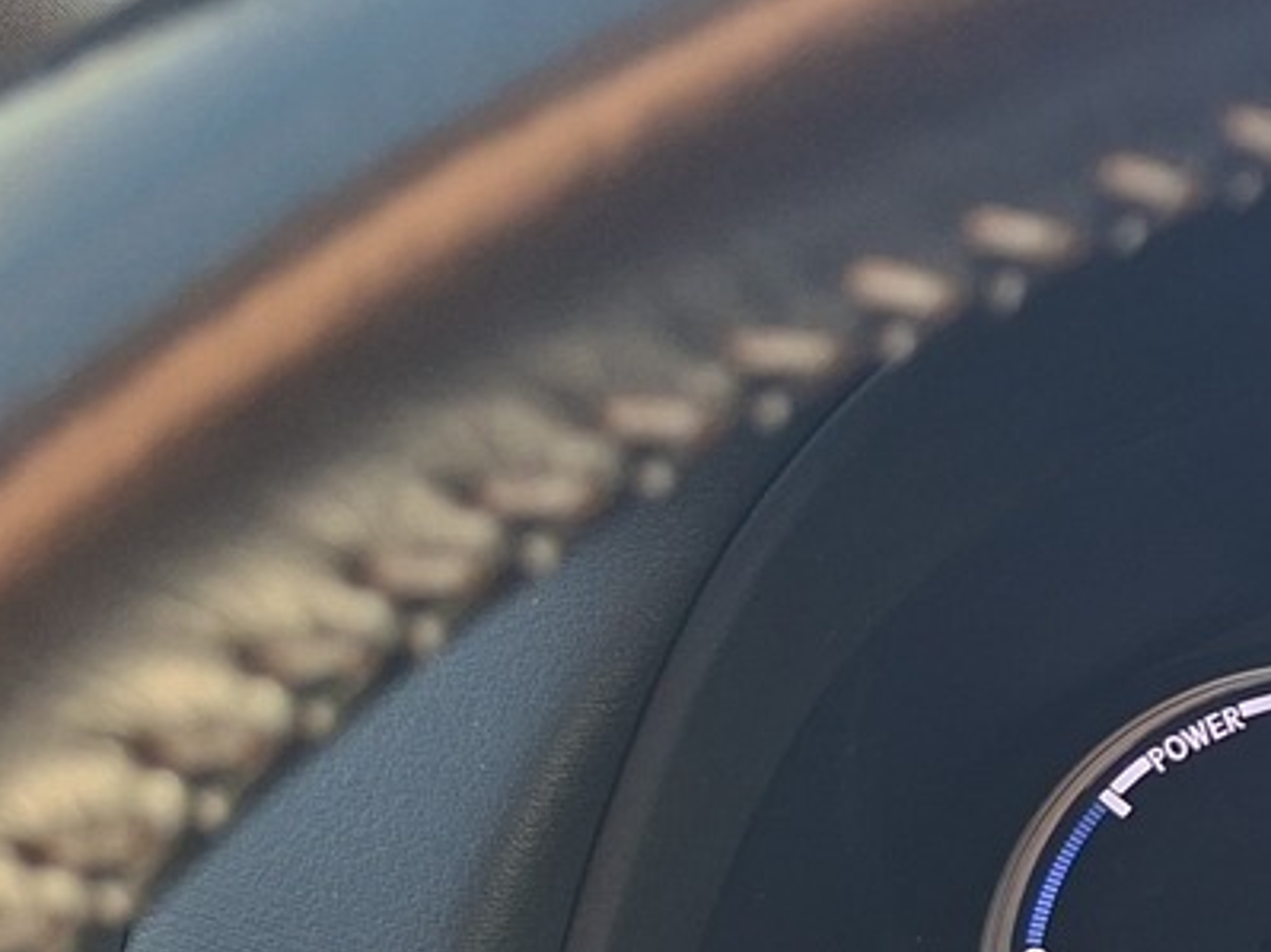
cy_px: 771
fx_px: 3047
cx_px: 2268
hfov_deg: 18.5
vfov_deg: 17.6
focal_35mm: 83
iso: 64
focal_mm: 5.54
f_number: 1.8
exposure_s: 1/100
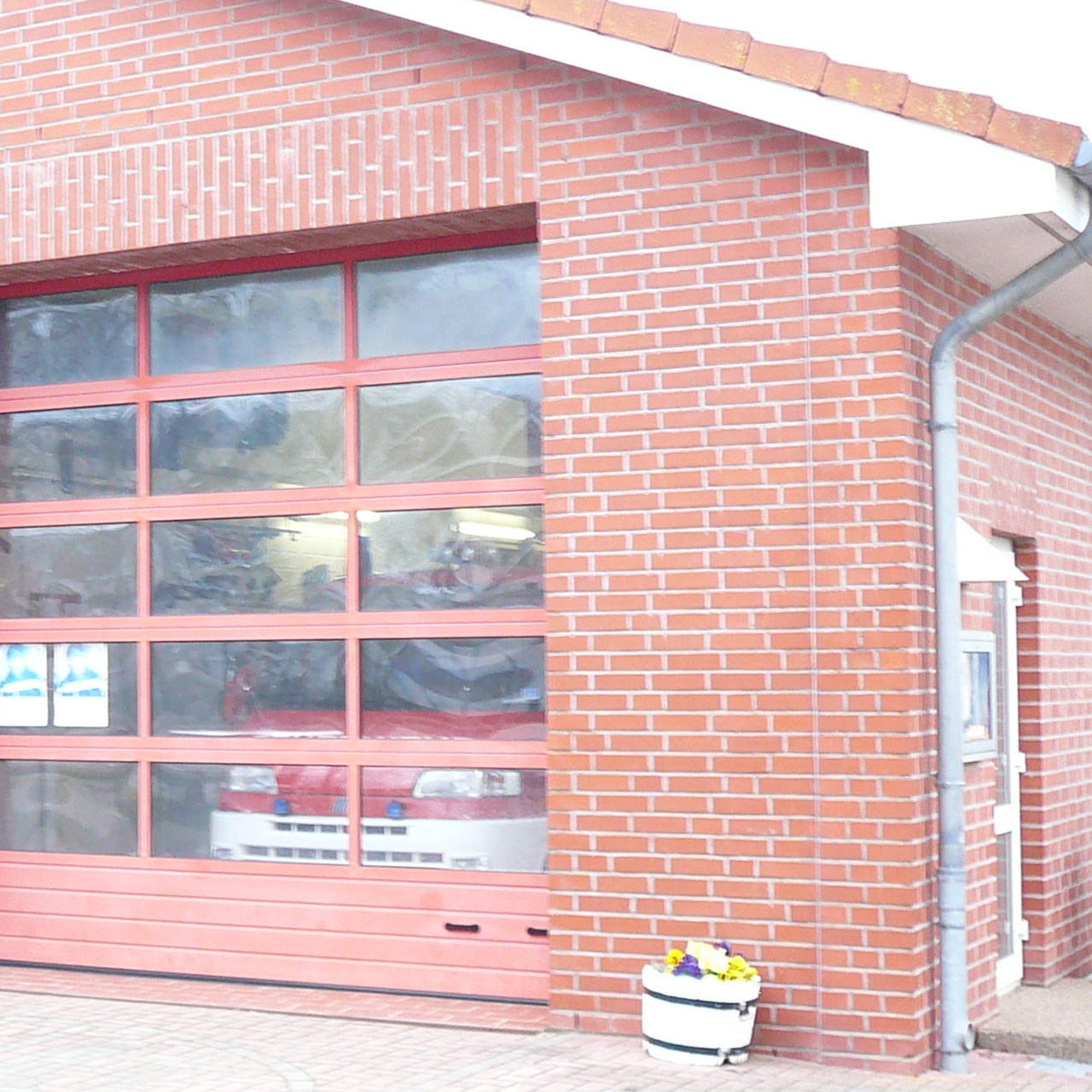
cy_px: 557
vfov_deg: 25.7
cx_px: 76
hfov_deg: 24.8
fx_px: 2391
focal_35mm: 67
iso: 100
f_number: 3
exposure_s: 1/15
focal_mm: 5.6
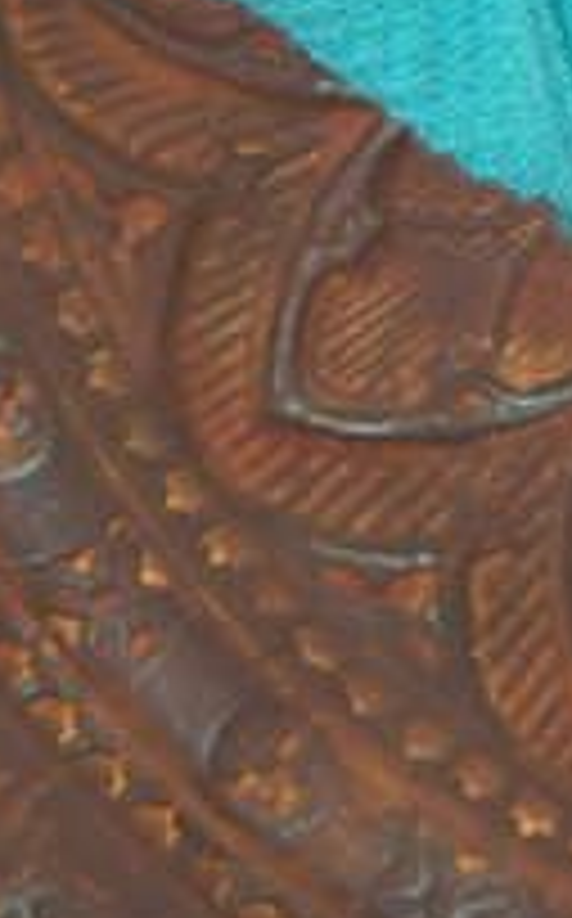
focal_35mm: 456
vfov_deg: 4.6
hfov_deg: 2.9
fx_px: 11406
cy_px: -423
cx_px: 743
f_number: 3.2
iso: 200
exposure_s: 1/30
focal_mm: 22.2
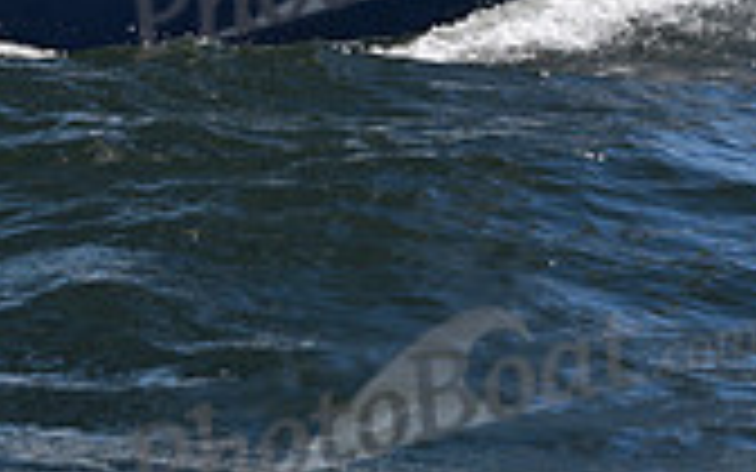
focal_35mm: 246
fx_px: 5068
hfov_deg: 8.5
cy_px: -227
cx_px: -104
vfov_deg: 5.3
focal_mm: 70
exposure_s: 1/1000
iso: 200
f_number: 5
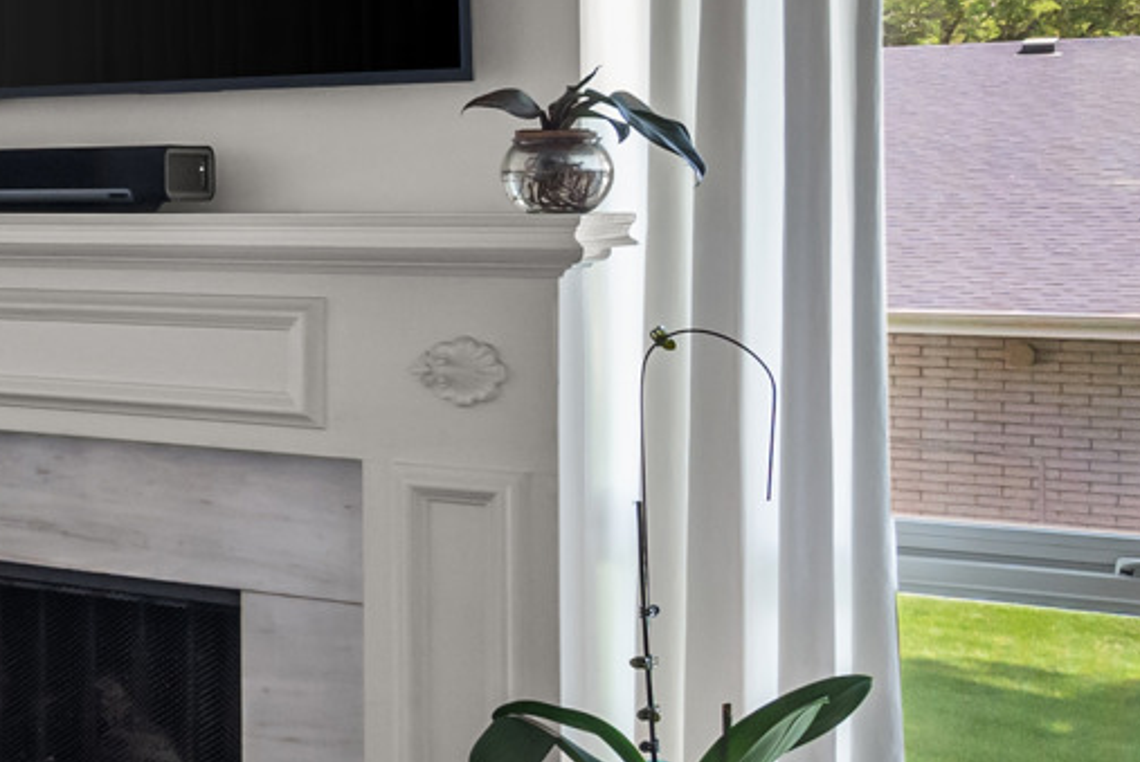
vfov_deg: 19.7
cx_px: -1001
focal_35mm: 69
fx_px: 2187
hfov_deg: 19.8
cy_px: 300
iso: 500
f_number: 8
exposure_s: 1/4
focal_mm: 14
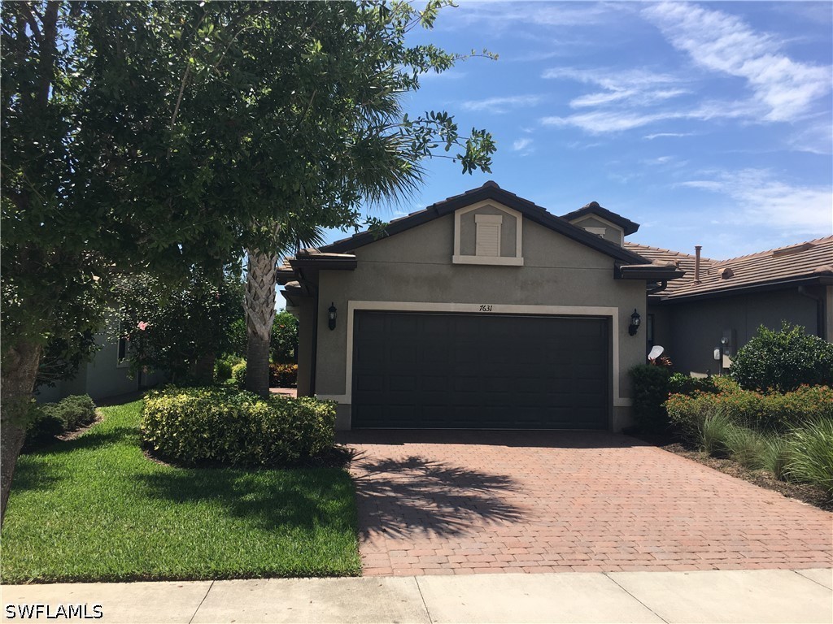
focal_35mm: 29
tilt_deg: +3.3
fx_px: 698
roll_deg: -1.0
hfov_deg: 61.7
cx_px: 416
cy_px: 312
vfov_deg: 48.2
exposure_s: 1/1304
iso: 25
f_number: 2.2
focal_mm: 4.15
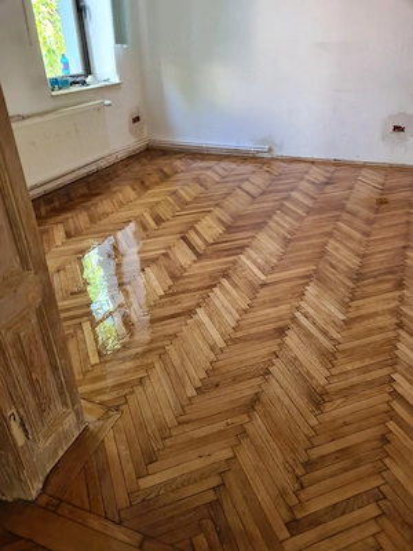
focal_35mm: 26
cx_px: 206
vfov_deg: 67.3
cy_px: 276
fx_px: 414
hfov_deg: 53.1
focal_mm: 5.4
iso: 250
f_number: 1.8
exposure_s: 1/50
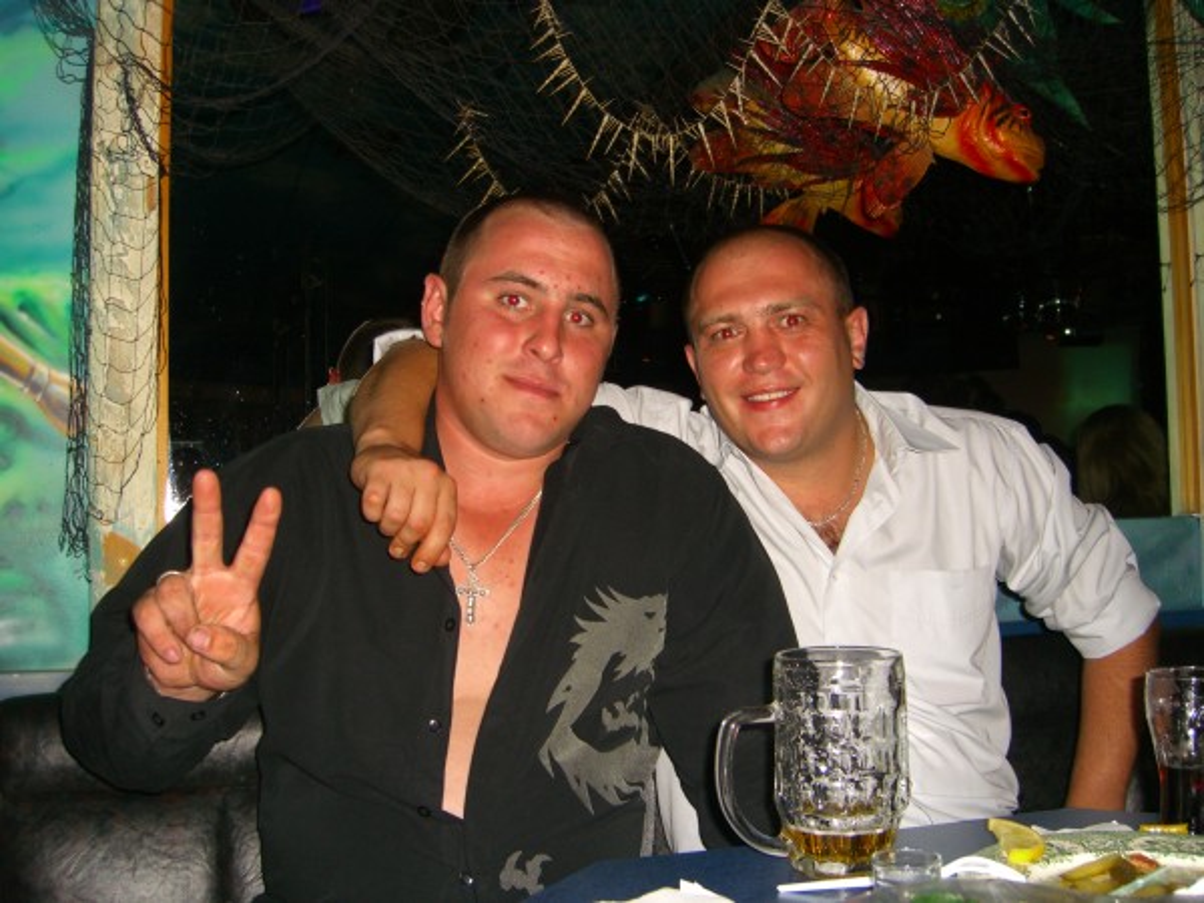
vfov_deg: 37.7
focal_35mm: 38
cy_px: 452
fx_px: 1322
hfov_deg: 49.0
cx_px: 602
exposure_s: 1/60
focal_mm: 7.9
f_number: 2.8
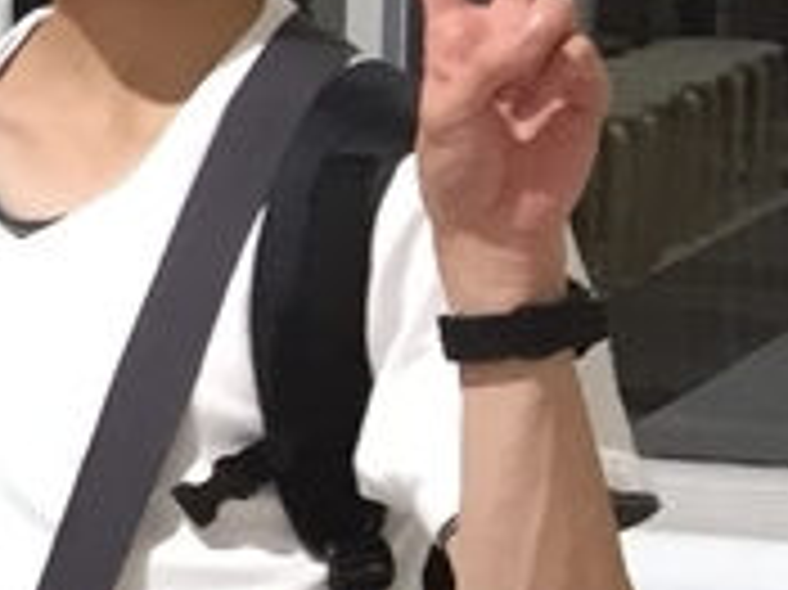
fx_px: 4527
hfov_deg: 8.0
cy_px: 234
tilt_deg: -6.2
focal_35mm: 199
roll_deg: +0.4
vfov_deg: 7.5
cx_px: -1878
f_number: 2.2
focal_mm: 4.15
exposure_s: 1/30
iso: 80
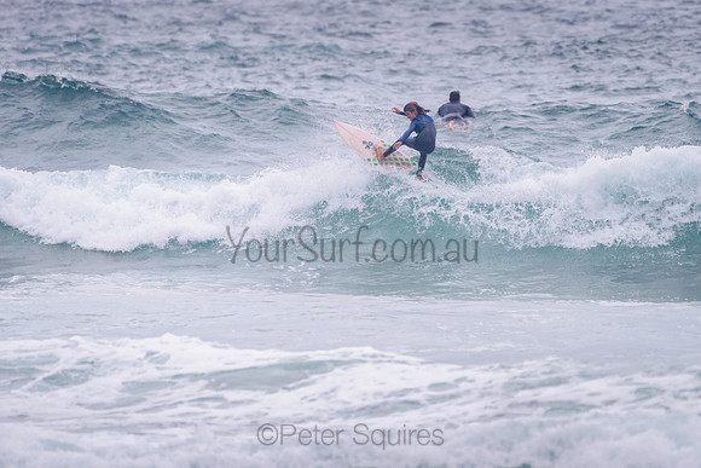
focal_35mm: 613
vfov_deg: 2.2
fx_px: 11937
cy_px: 201
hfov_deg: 3.4
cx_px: 430
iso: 1100
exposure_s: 1/2000
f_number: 5.6
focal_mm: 500
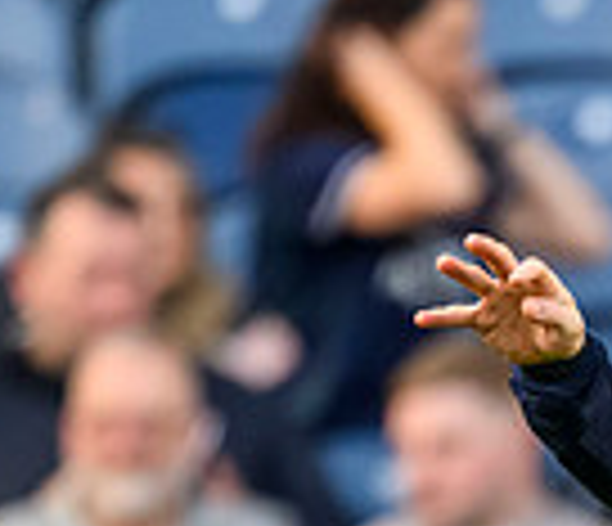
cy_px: 907
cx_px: 1031
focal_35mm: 3883
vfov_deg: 0.4
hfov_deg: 0.5
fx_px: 72447
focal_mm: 784
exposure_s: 1/1250
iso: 3200
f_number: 5.6
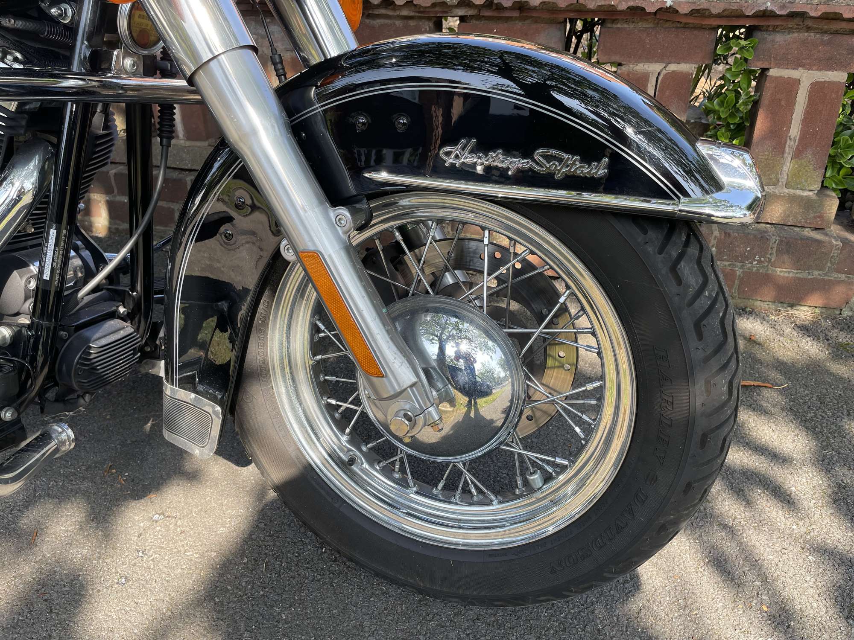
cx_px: 427
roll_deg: +1.3
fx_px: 641
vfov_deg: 53.1
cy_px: 320
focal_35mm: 26
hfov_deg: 67.3
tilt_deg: -29.1
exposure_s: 1/356
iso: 32
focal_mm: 4.2
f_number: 1.6
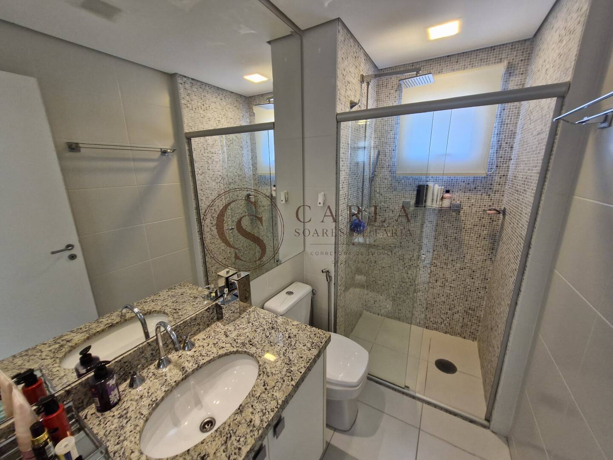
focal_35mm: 13
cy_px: 230
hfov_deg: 106.2
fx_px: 230
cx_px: 306
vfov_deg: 89.9
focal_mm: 1.74
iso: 160
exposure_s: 1/60
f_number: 2.2
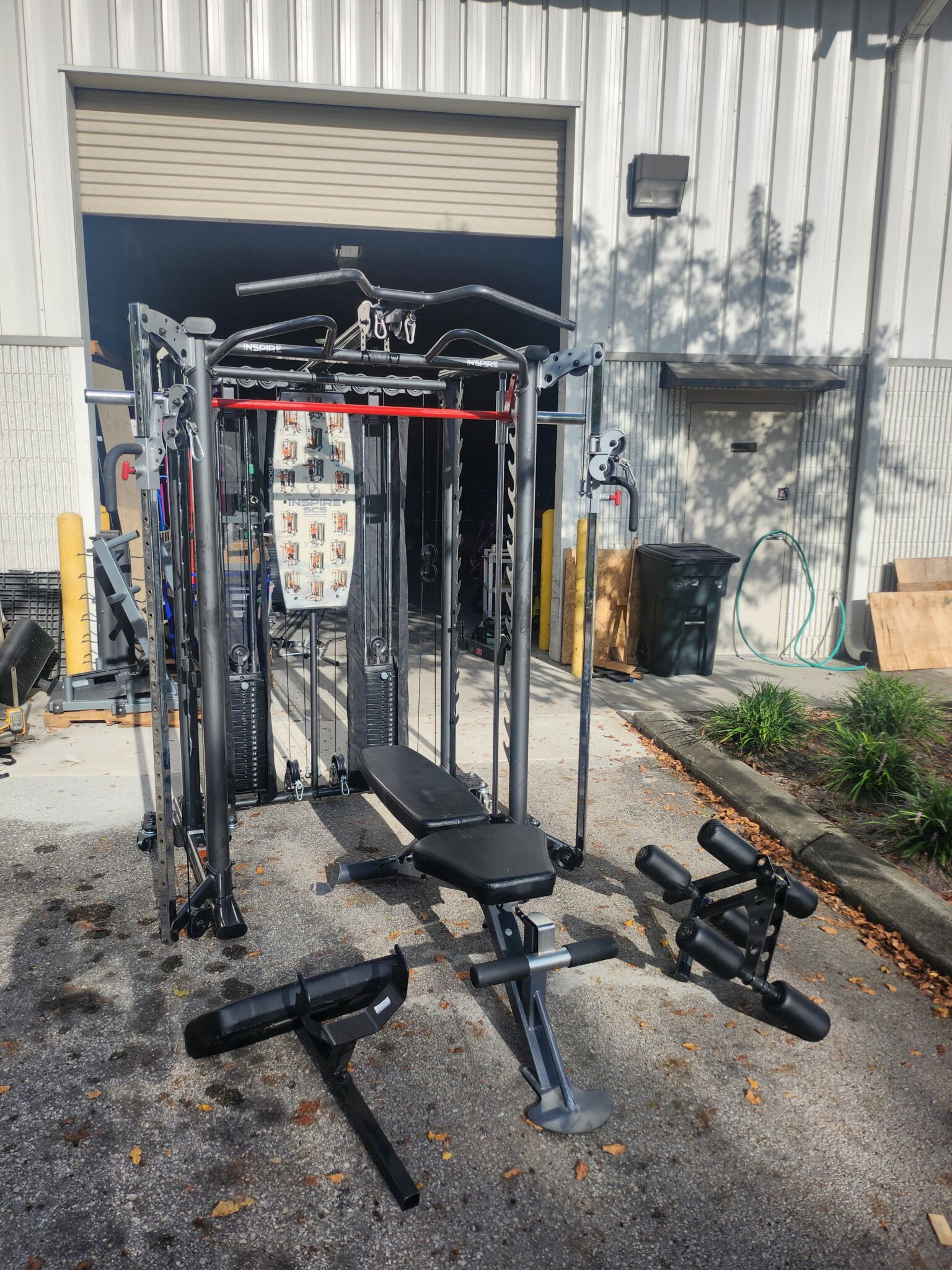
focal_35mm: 24
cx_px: 476
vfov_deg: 71.6
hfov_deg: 56.8
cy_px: 635
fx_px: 880
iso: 50
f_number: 1.8
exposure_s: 1/4087
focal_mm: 5
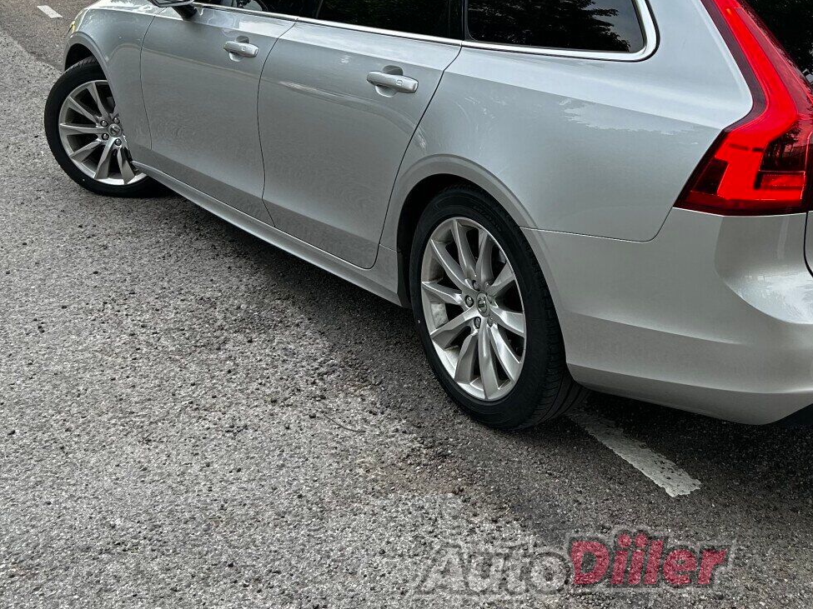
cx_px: 571
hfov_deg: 36.3
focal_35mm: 52
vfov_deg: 27.1
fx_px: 1221
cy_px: 74
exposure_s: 1/380
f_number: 1.5
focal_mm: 5.7
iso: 50
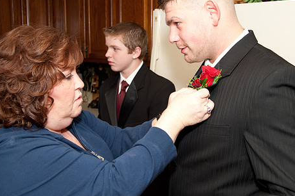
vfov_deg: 28.1
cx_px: 168
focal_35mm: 48
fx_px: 393
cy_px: 88
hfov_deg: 41.0
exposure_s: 1/60
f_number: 7.1
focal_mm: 38
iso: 640
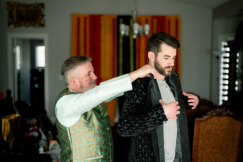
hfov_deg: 39.6
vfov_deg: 27.0
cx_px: 122
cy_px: 81
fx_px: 338
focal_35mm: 50
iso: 320
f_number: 1.4
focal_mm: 50
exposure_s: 1/320
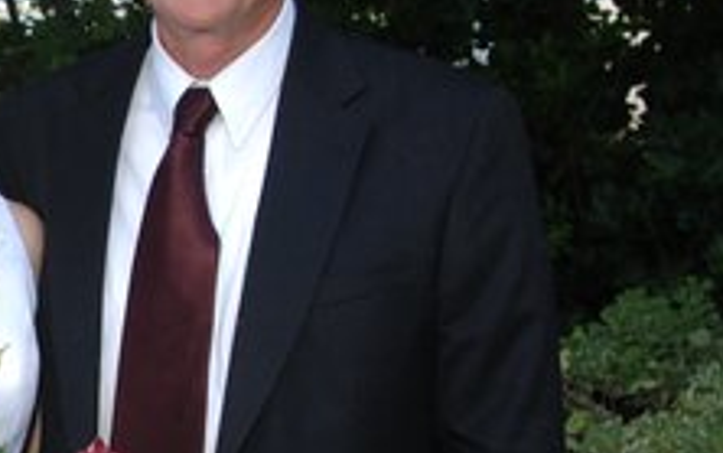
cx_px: -208
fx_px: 2425
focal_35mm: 123
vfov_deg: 10.7
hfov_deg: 16.1
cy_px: 288
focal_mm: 28
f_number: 5.6
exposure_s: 1/125
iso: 400
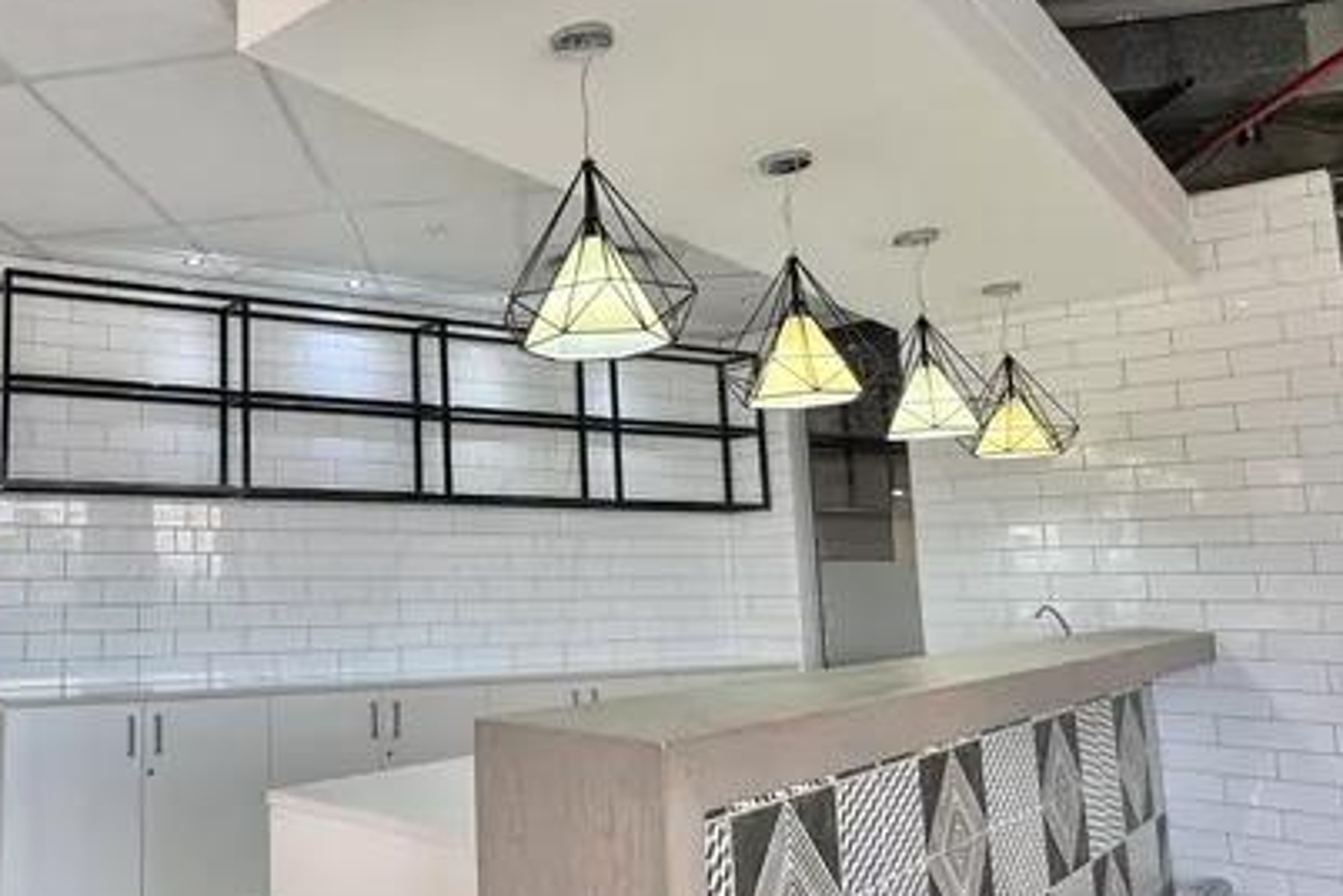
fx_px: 1082
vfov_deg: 45.0
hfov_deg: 57.9
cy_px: 445
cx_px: 234
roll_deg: +0.6
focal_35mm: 29
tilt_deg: +6.9
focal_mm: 2.22
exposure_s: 1/100
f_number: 2.2
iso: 100
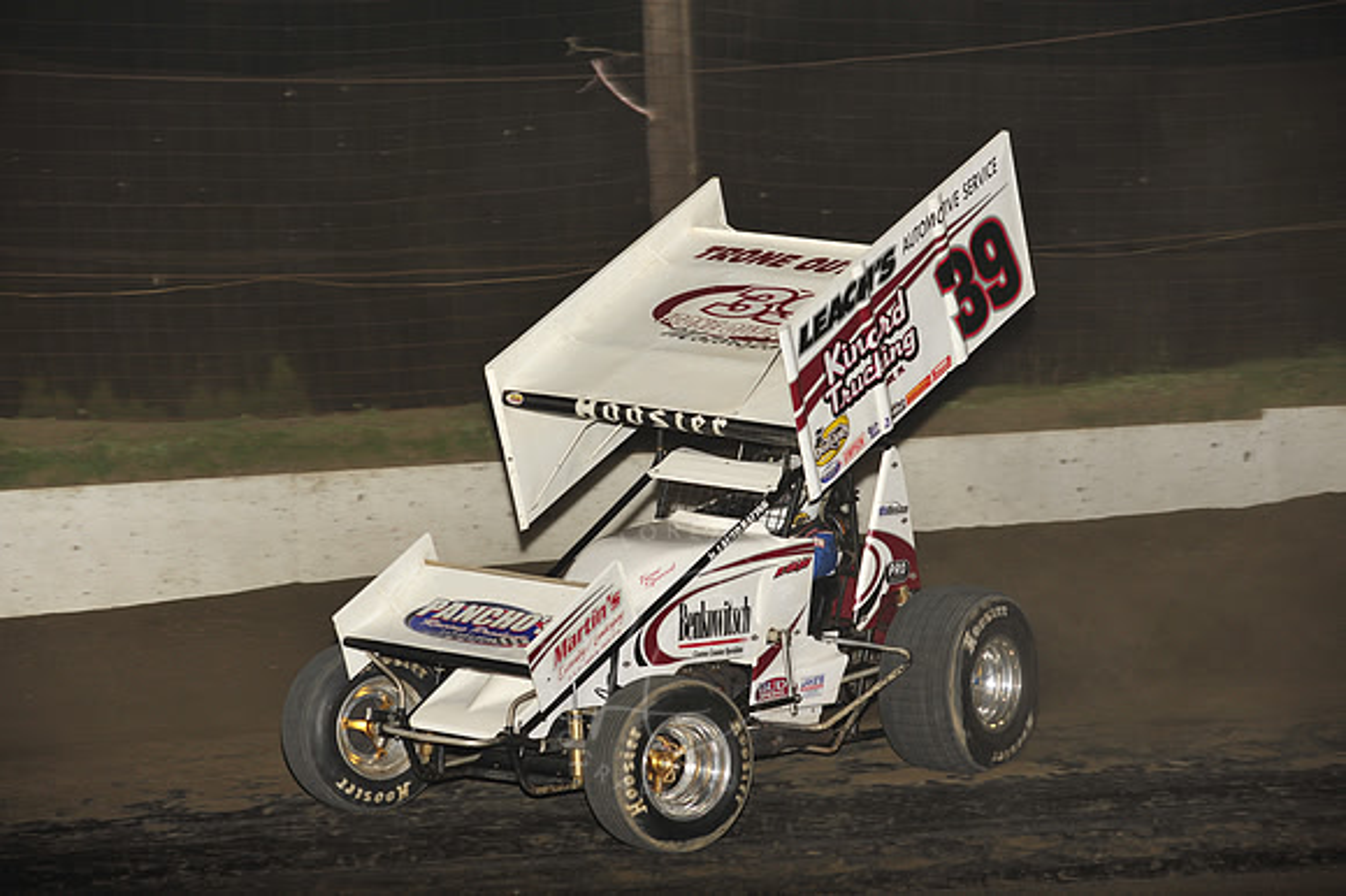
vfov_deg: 10.1
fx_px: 5044
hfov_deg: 15.2
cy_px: 448
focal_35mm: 135
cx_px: 673
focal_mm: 135
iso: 1000
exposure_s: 1/320
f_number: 6.3
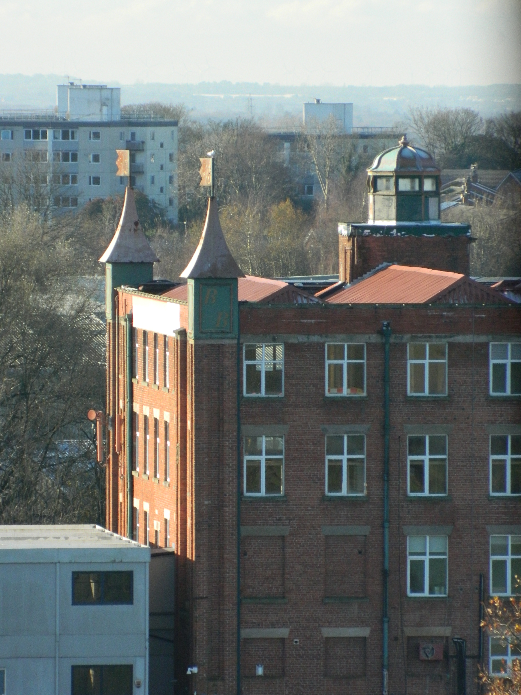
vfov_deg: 3.8
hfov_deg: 2.8
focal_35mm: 525
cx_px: 260
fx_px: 10536
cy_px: 348
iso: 320
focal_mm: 94.5
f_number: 5.8
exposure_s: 1/500
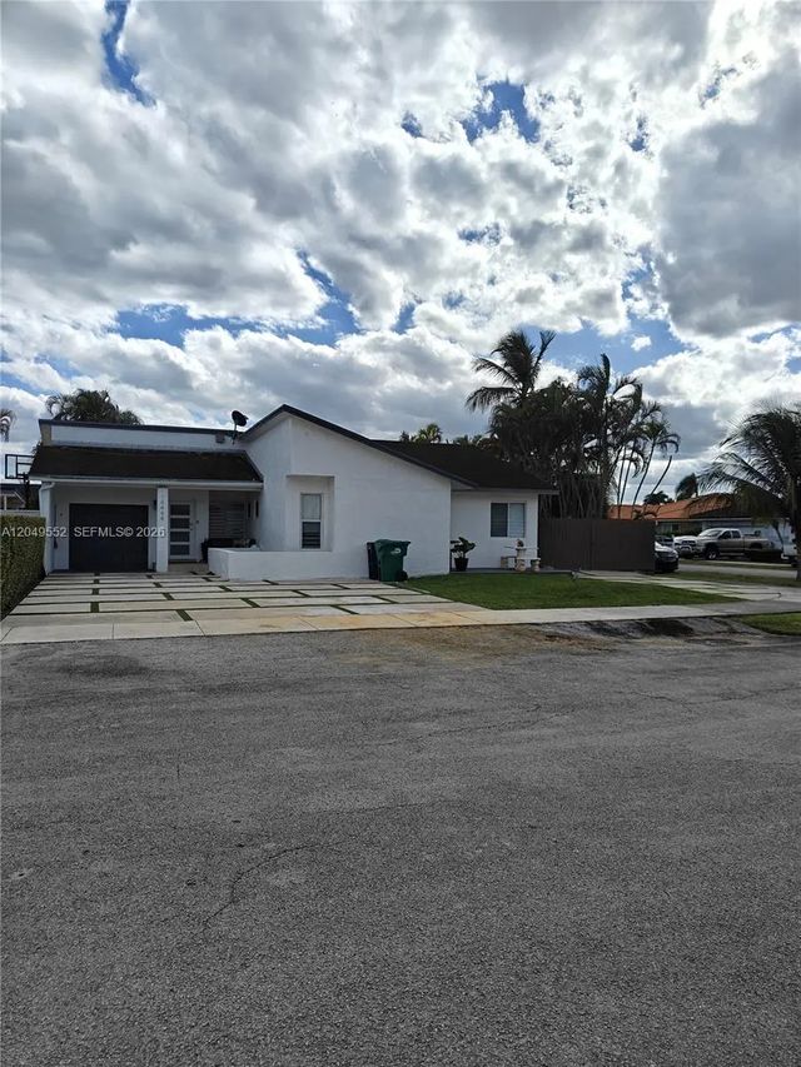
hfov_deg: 56.8
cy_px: 534
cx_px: 400
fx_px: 740
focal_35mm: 24
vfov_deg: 71.6
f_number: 1.8
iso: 50
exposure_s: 1/9895
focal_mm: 5.59
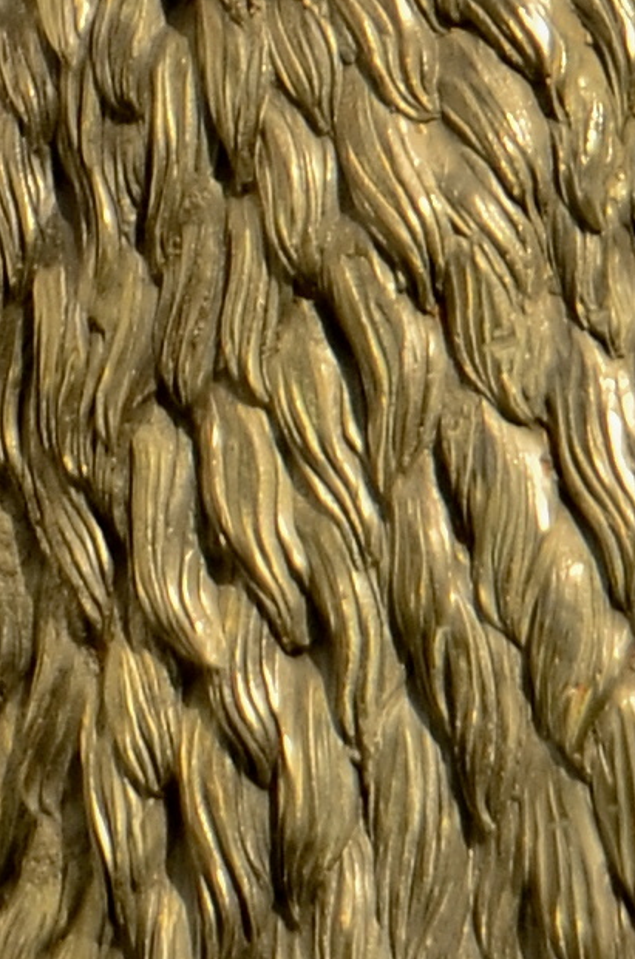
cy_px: -1523
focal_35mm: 595
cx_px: -253
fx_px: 15821
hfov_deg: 2.3
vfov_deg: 3.4
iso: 100
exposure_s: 1/200
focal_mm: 50
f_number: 9
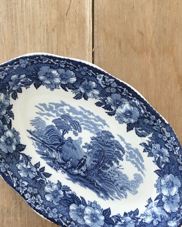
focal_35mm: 43
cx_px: 87
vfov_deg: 42.8
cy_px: 130
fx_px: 290
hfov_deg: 34.9
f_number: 2.2
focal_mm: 4.15
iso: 25
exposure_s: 1/33
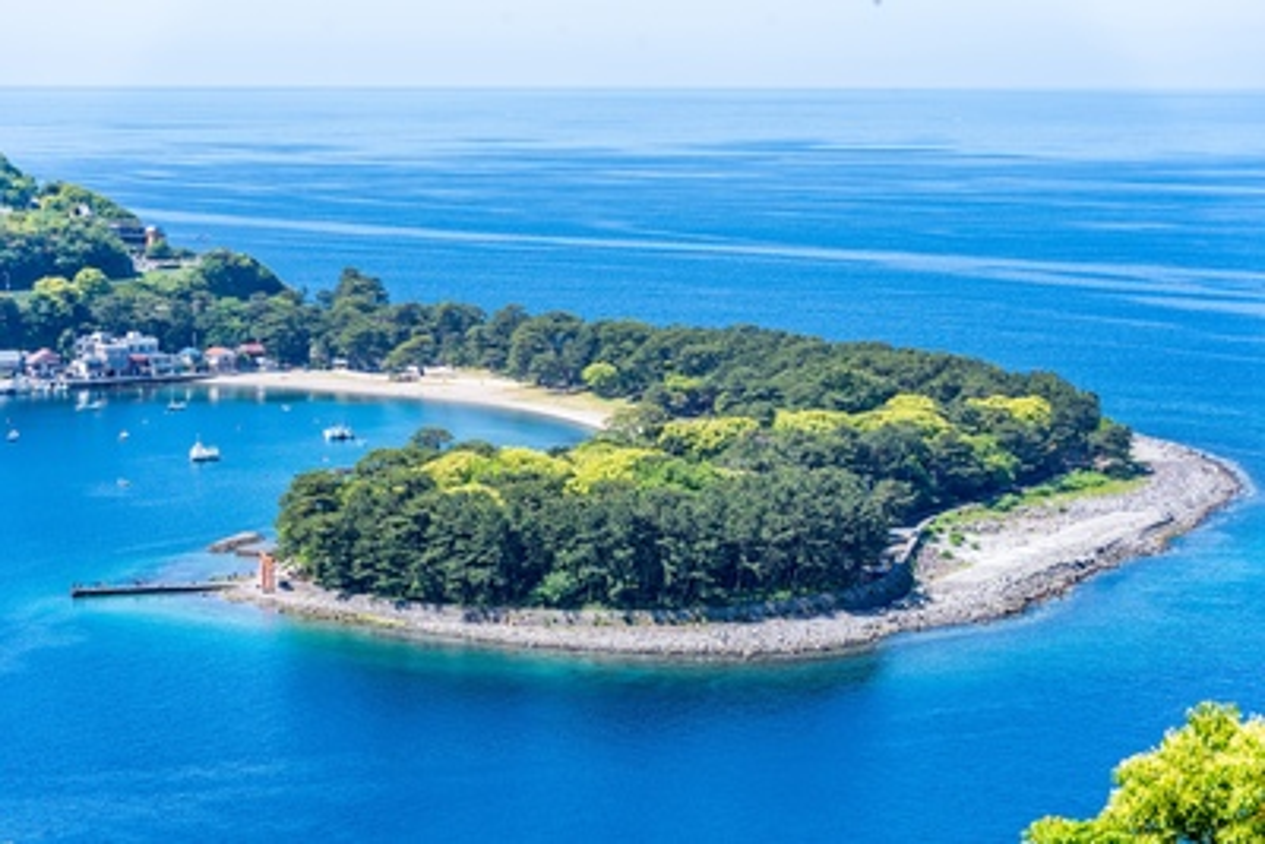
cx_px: 632
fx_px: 3761
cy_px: 422
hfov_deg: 19.1
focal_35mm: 107
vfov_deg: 12.8
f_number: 5.6
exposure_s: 1/160
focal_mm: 107
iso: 100
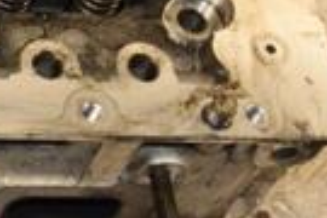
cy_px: 10
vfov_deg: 8.5
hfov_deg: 11.8
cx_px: -276
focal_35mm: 160
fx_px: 1453
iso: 800
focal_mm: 24
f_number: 7.1
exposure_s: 1/200
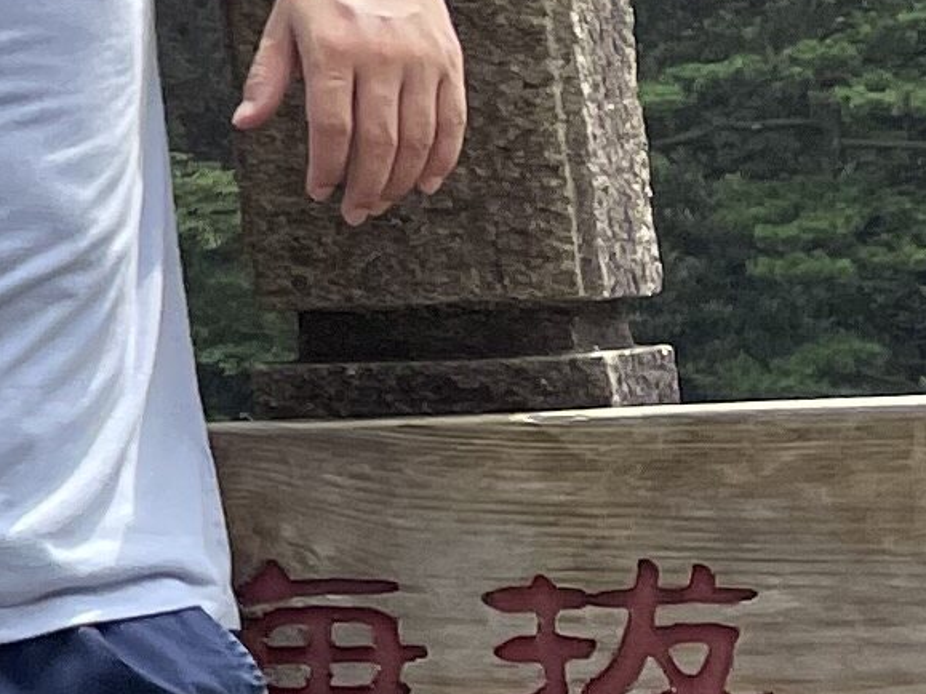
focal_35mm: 181
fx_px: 4841
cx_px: -1564
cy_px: -368
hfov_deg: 9.3
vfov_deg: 8.0
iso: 32
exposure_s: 1/2882
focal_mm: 4.2
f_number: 1.6
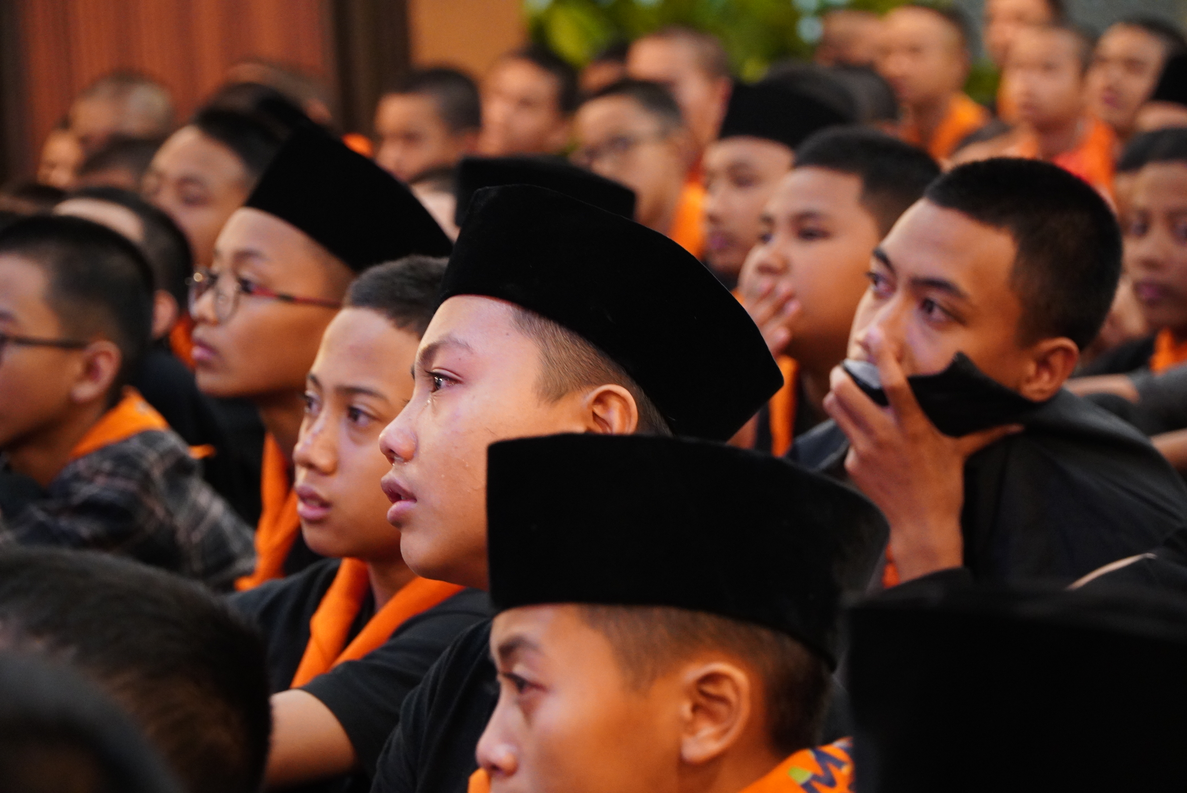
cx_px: 594
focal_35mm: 124
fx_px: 4107
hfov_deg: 16.4
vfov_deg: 11.0
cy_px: 396
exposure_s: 1/30
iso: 3200
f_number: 4
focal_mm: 83
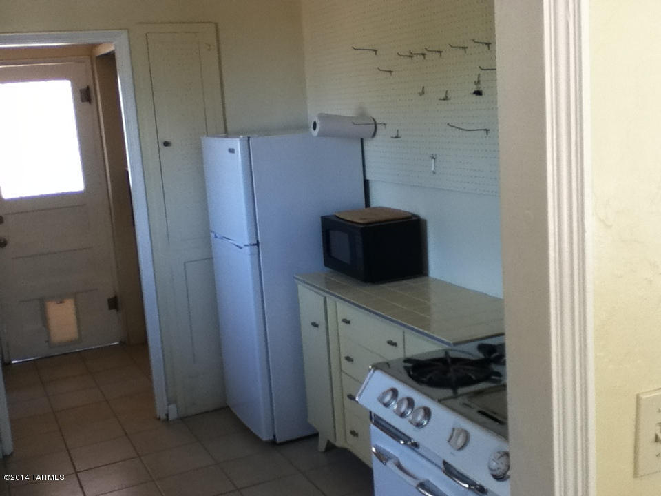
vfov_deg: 44.2
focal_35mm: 32
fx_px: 611
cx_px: 330
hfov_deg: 56.8
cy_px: 248
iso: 100
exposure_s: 1/30
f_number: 2.4
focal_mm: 3.85
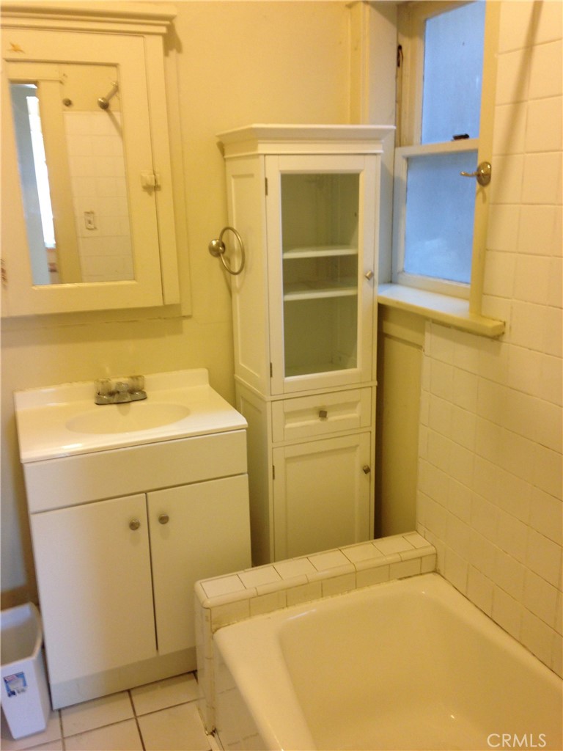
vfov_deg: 55.4
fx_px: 716
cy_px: 376
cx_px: 282
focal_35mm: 33
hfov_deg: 42.9
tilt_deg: -12.1
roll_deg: +0.6
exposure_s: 1/20
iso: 80
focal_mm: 4.12
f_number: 2.4
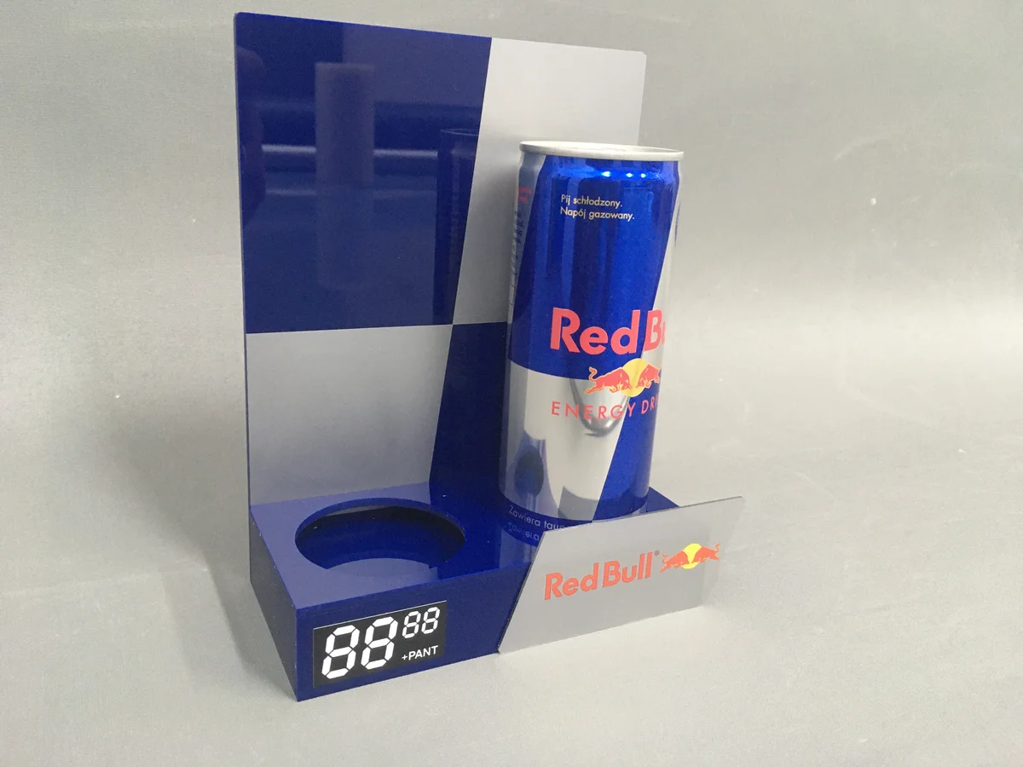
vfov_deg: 48.2
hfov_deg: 61.7
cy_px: 384
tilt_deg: -15.4
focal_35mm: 29
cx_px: 512
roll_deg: -4.3
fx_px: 857
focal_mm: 4.15
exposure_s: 1/33
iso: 250
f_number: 2.2
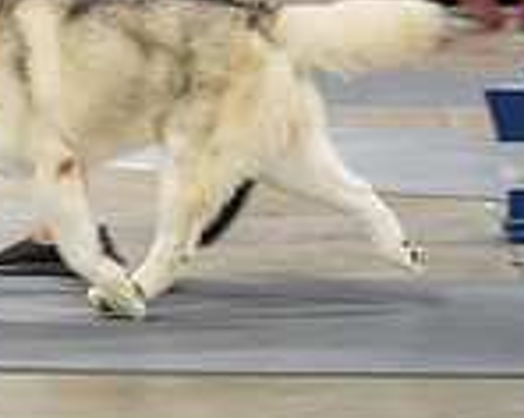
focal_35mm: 284
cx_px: -46
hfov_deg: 6.8
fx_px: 4399
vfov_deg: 5.4
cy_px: -37
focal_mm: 77
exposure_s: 1/160
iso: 2000
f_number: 2.8
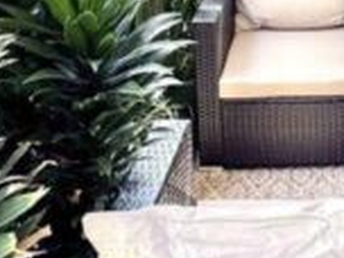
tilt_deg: -9.6
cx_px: 315
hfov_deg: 31.1
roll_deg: +1.0
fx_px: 586
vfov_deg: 21.4
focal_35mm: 59
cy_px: -113
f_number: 2.2
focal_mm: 2.22
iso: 80
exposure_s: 1/99
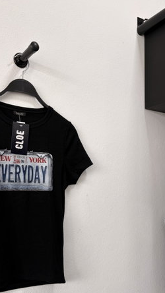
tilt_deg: +4.2
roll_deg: +0.7
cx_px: 45
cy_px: 171
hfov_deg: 34.1
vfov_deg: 57.7
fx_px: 264
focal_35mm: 34
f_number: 1.6
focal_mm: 5.96
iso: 64
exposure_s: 1/122
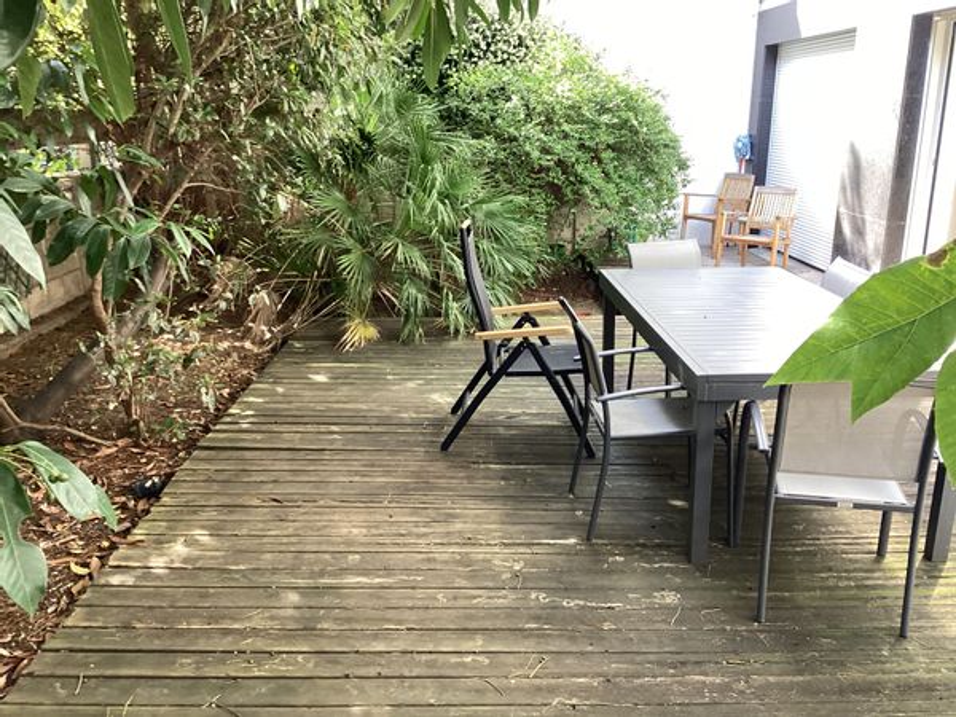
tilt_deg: -15.3
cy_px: 358
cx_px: 478
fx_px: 856
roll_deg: +0.1
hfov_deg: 58.4
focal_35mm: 31
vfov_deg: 45.4
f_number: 2.4
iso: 64
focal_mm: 3.3
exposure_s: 1/60
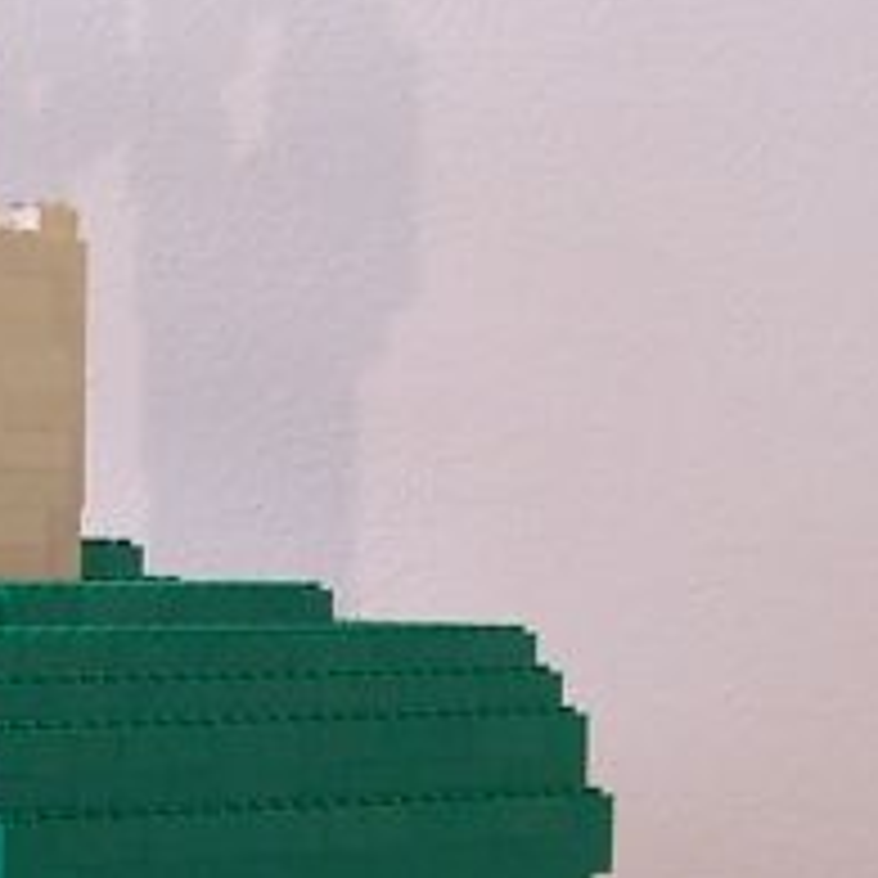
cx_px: -464
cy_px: 1189
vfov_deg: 9.7
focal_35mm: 176
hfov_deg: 9.6
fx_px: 5051
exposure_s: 1/8
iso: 80
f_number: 2.8
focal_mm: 6.3
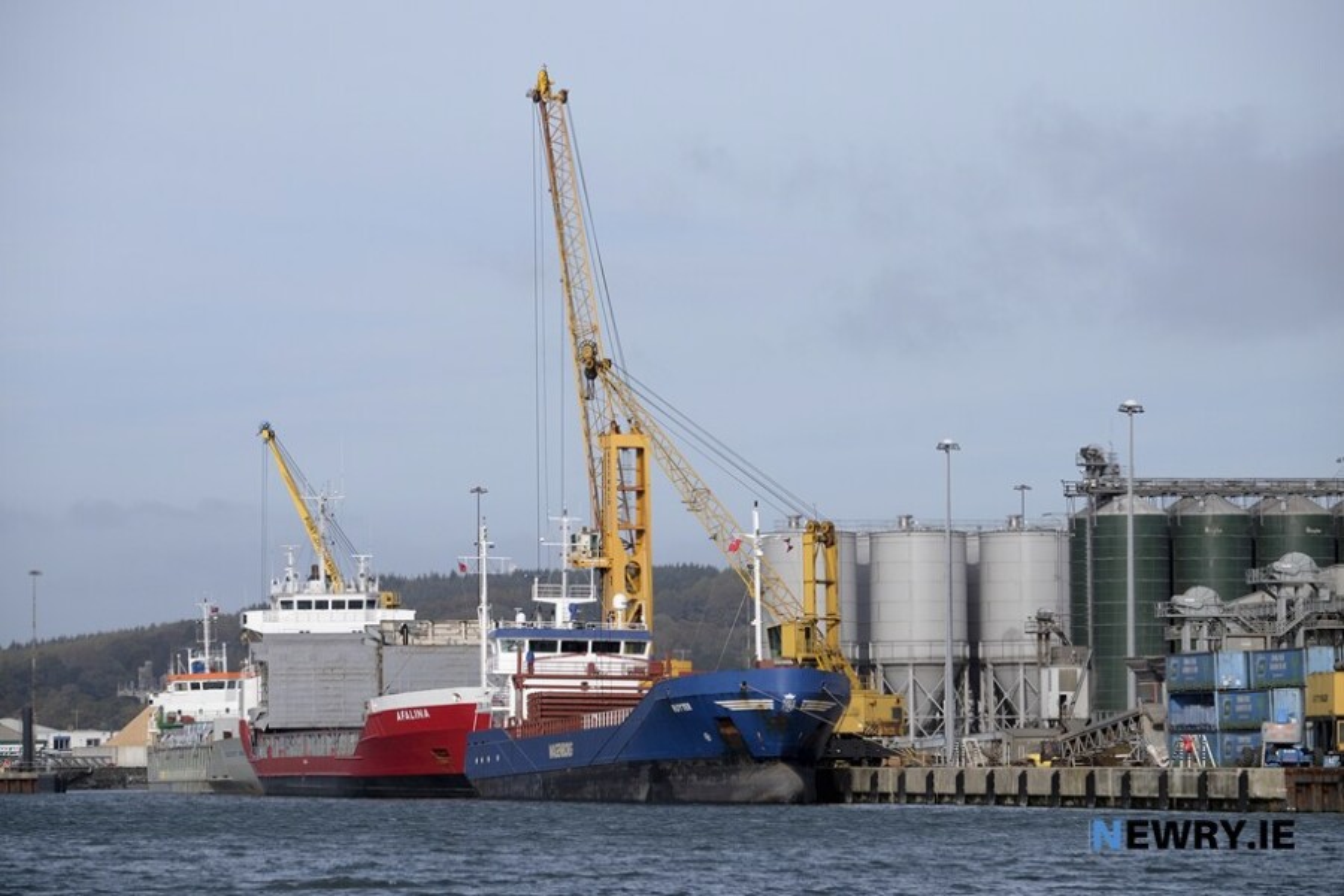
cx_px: 672
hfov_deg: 11.5
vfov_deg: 7.7
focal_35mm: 179
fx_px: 6682
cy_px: 448
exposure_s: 1/1900
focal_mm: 119.2
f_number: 5.6
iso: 400
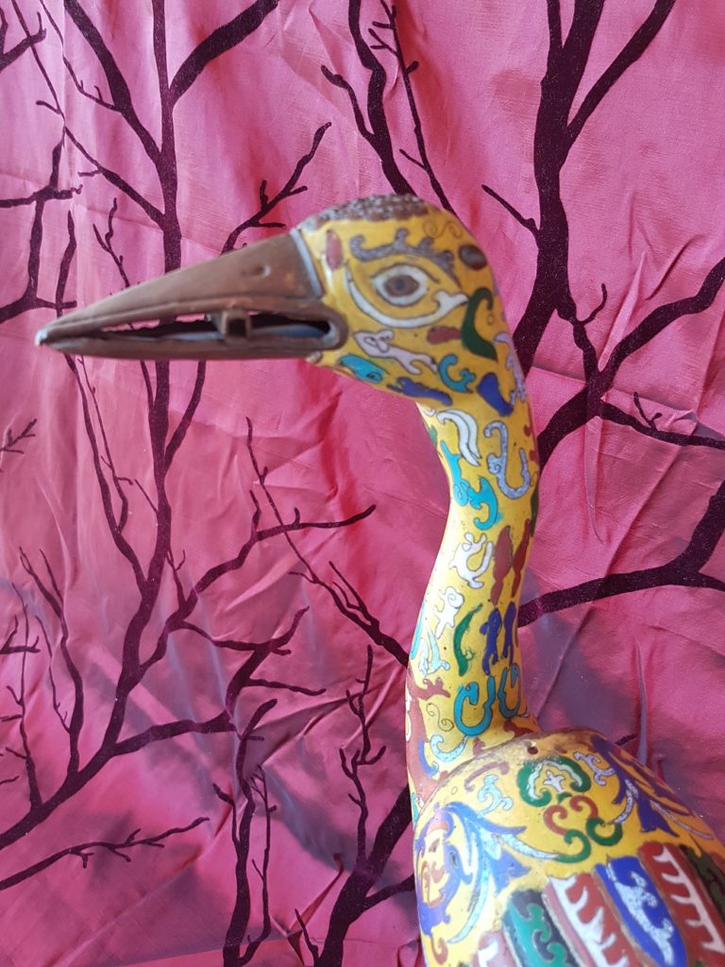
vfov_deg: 67.3
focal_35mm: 26
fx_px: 726
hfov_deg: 53.1
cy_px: 484
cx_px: 362
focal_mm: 4.2
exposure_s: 1/50
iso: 80
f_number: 1.7
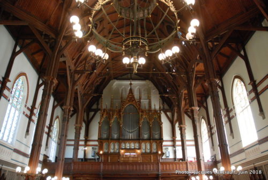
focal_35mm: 27
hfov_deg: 67.3
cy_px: 90
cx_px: 134
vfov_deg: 48.1
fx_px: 201
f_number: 3.5
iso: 1250
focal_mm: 18
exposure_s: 1/25
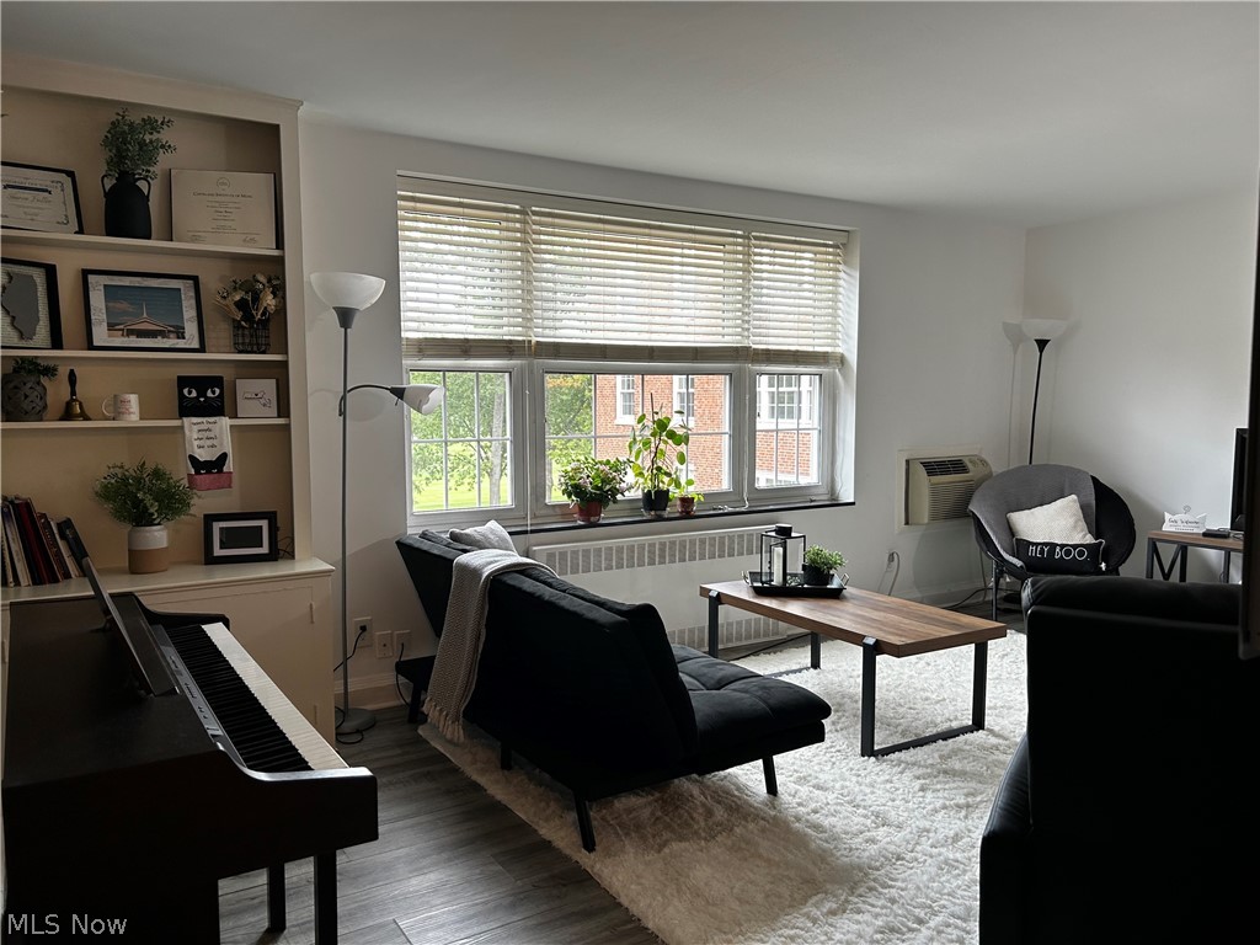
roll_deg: +0.1
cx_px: 630
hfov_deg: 67.3
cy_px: 472
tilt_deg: -6.2
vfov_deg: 53.1
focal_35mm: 26
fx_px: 946
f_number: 1.5
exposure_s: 1/120
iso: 100
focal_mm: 5.7
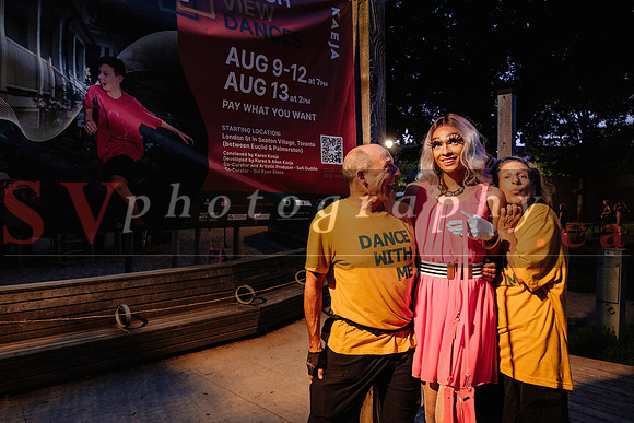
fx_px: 440
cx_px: 317
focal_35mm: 25
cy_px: 212
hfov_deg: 71.5
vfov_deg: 51.3
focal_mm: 16.5
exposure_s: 1/30
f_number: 2.8
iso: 1600
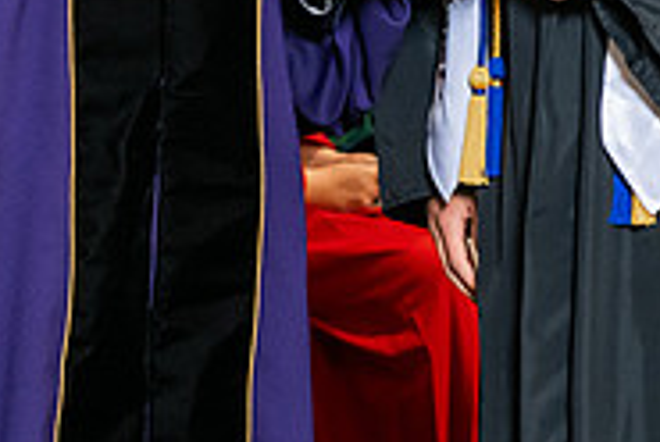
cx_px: 239
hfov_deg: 9.4
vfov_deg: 6.2
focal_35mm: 219
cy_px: -219
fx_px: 4021
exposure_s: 1/200
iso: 2500
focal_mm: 70
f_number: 5
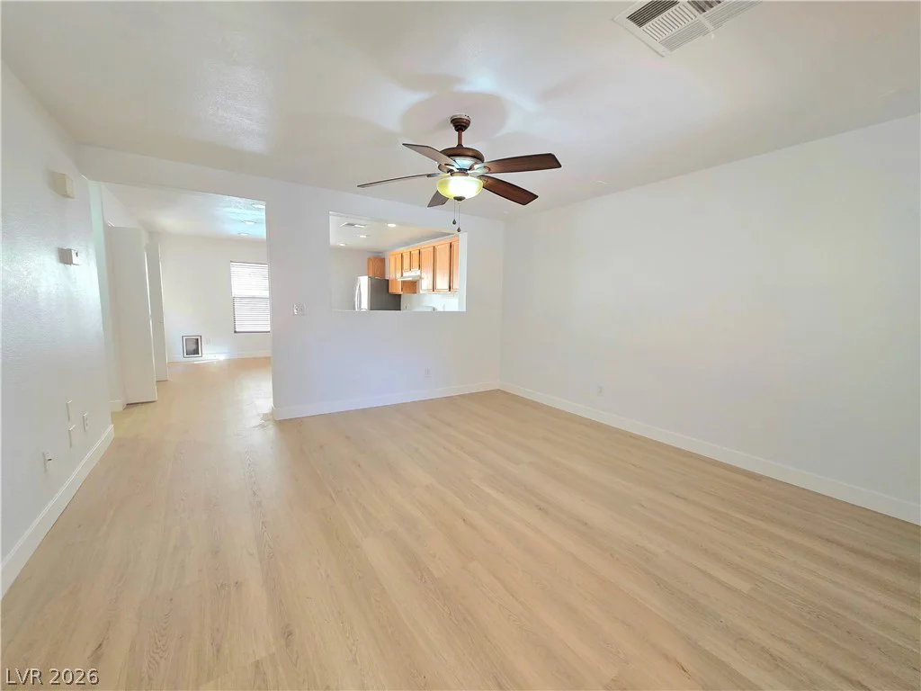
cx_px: 460
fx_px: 346
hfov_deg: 106.2
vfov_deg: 89.9
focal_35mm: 13
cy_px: 346
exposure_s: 1/60.2
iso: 250
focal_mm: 2.2
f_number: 1.9
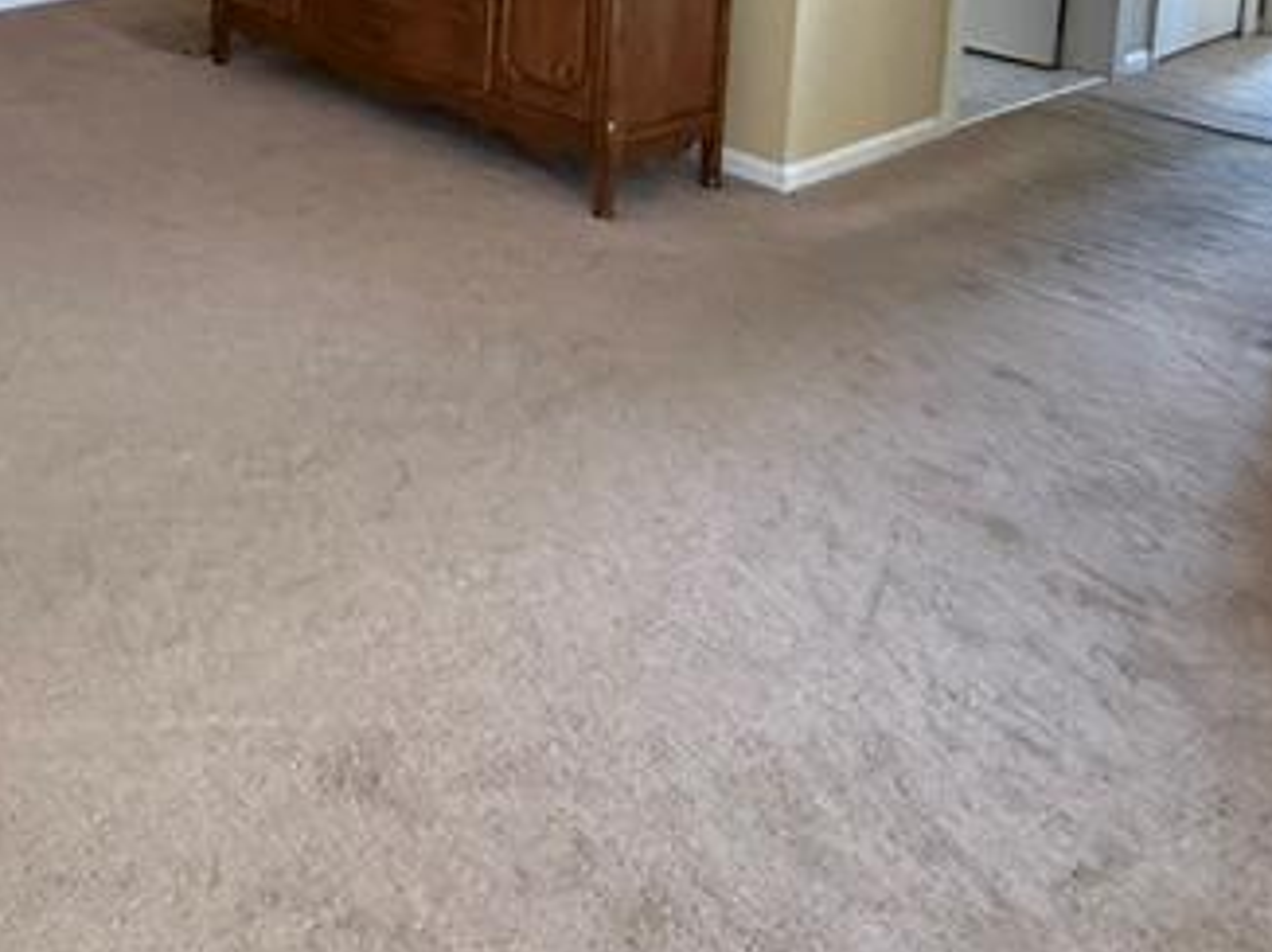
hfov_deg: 38.0
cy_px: -195
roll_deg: -0.5
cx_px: -16
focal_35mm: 44
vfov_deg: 28.5
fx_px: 1616
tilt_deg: -7.5
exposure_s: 1/120
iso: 500
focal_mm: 2.22
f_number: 2.2
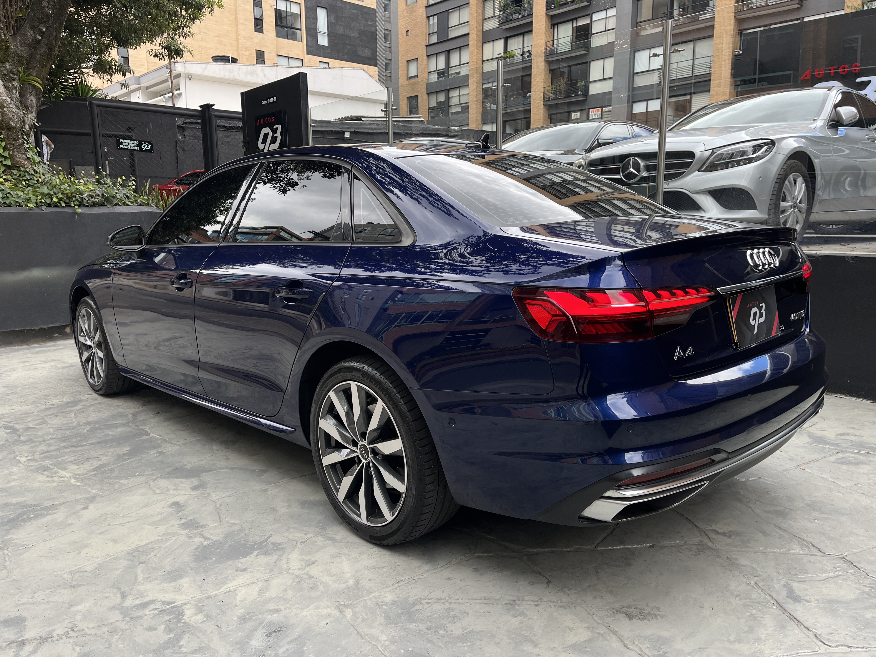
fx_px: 658
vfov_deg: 53.1
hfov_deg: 67.3
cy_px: 328
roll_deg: +0.1
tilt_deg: -9.8
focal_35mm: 26
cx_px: 438
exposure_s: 1/424
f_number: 1.6
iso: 50
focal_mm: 5.1
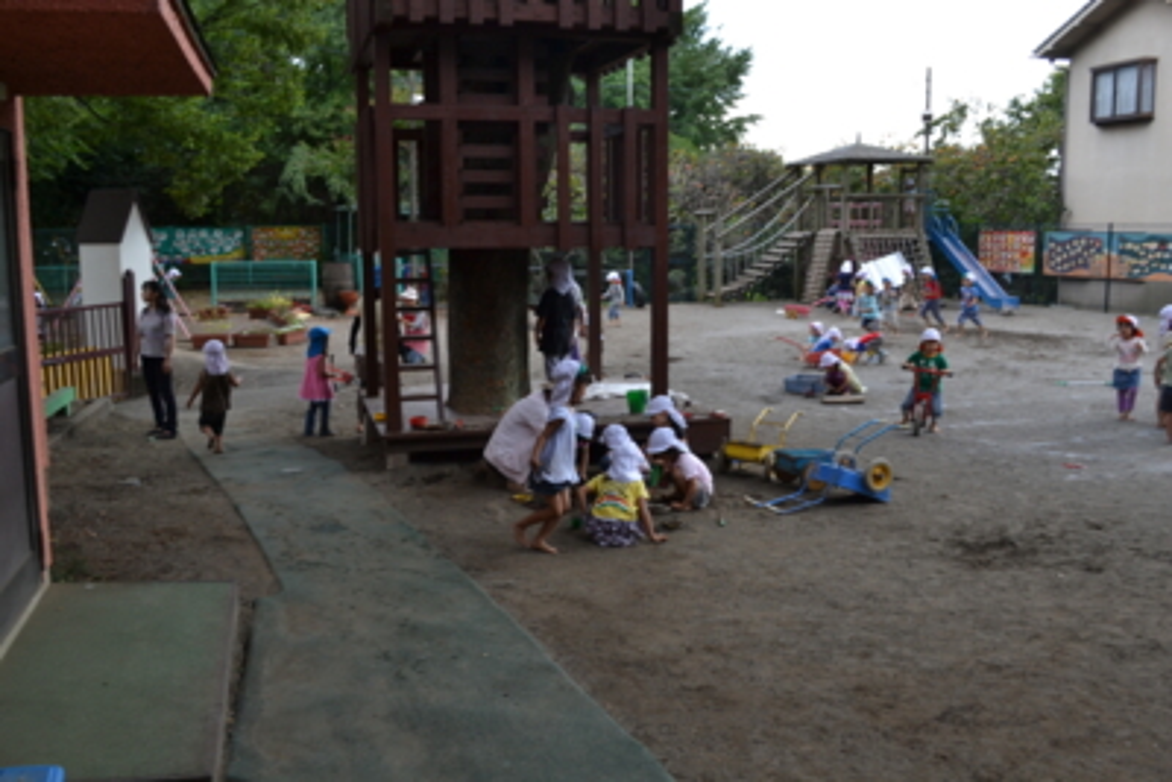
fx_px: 1075
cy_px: 391
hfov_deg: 57.2
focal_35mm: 33
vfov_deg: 40.0
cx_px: 586
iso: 140
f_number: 5.6
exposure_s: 1/125
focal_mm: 22
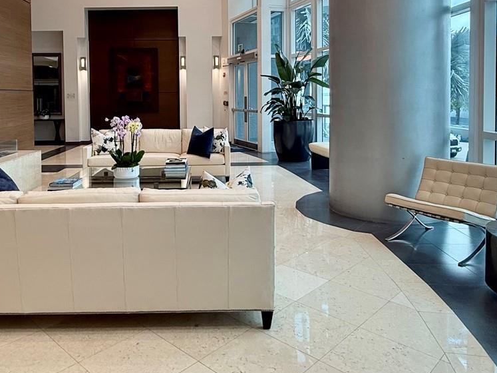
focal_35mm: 30
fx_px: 431
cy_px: 110
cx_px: 213
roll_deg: +0.6
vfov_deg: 45.7
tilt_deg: -1.1
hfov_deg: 59.7
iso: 80
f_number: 2.2
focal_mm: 2.22
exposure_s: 1/120
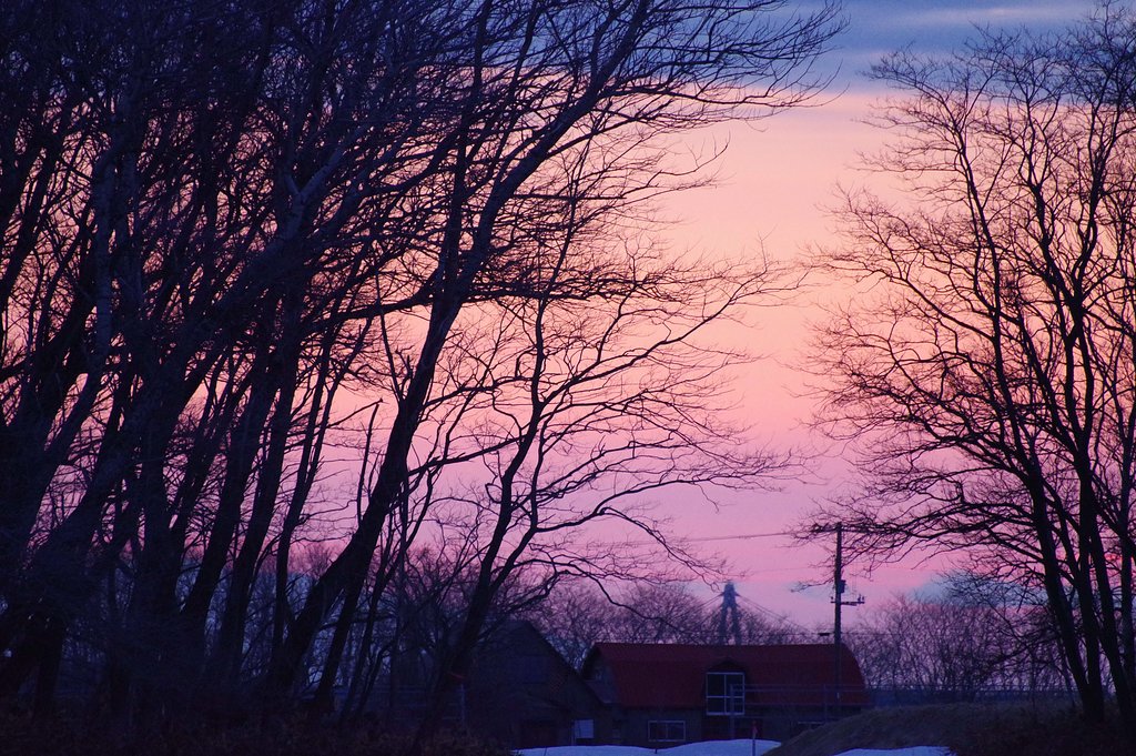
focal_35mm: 450
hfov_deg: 4.6
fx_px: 14188
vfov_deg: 3.1
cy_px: 378
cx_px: 568
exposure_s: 1/800
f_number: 5.6
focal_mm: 300
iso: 6400
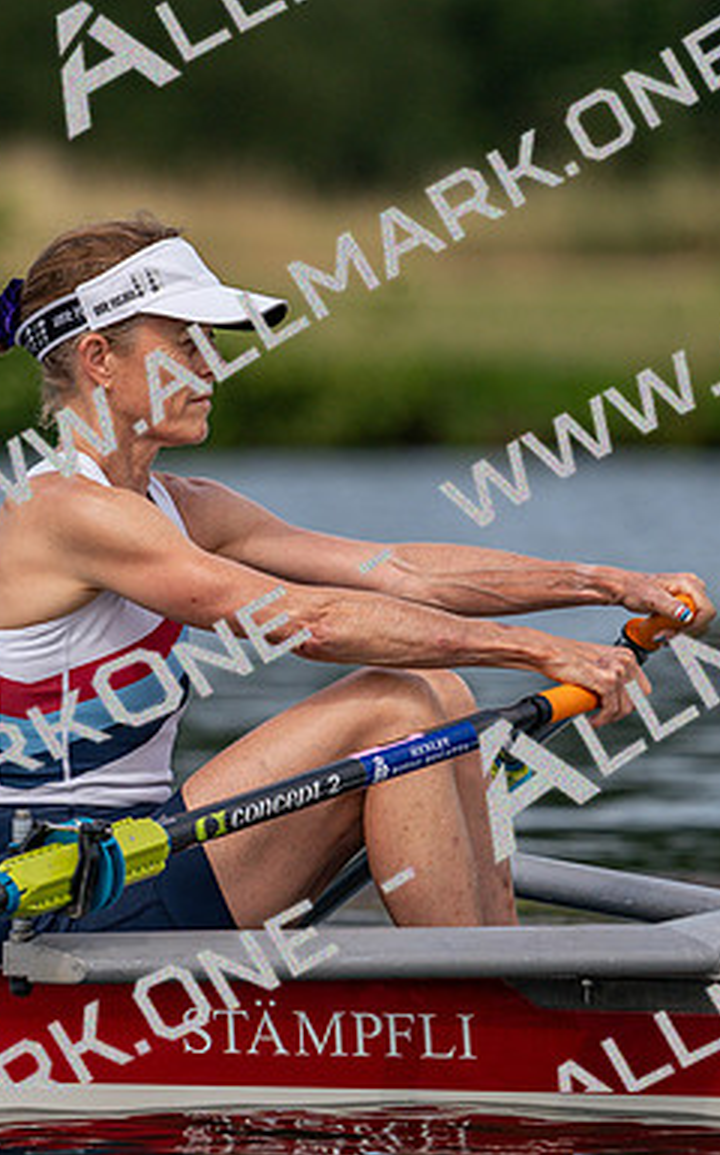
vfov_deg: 3.4
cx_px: 222
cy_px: 578
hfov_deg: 2.1
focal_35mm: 621
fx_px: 19533
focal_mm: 404
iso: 400
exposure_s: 1/1600
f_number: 6.3
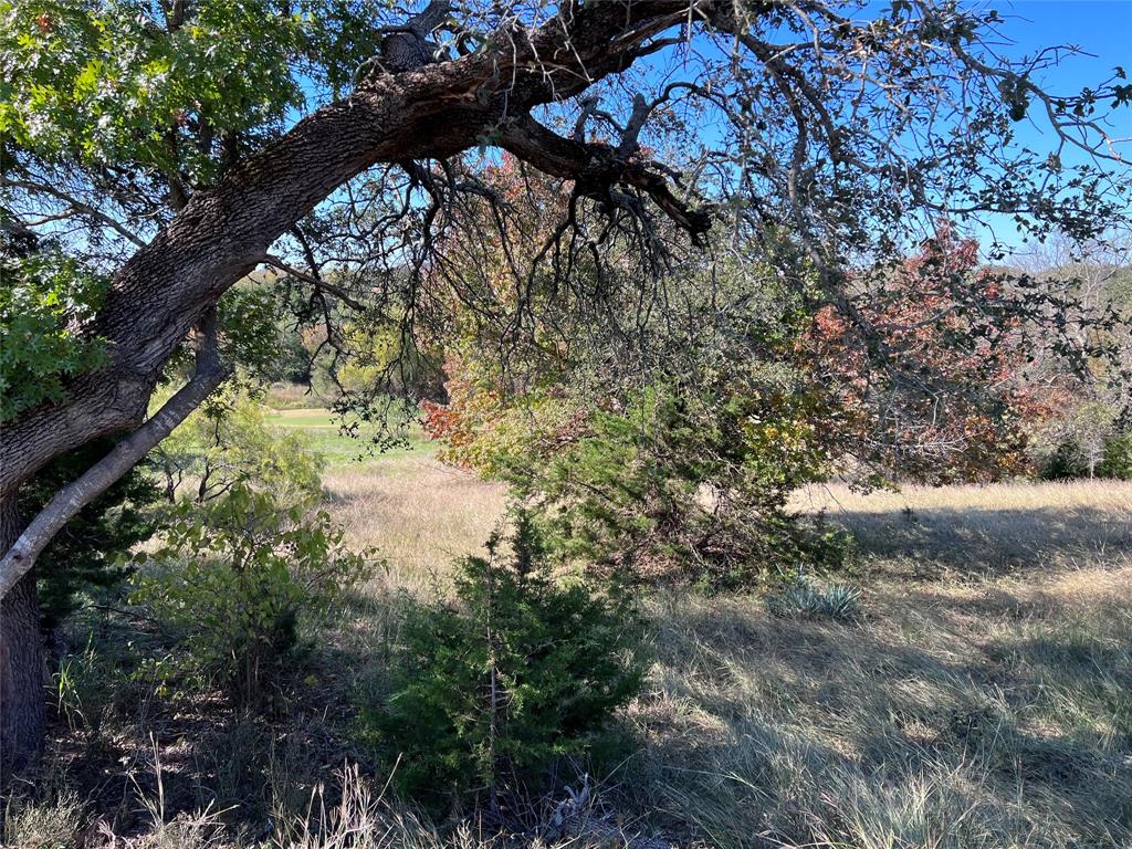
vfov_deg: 53.1
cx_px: 566
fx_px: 850
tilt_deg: -8.5
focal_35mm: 26
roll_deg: +0.2
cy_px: 424
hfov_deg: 67.3
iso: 50
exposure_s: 1/866
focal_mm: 5.7
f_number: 1.5
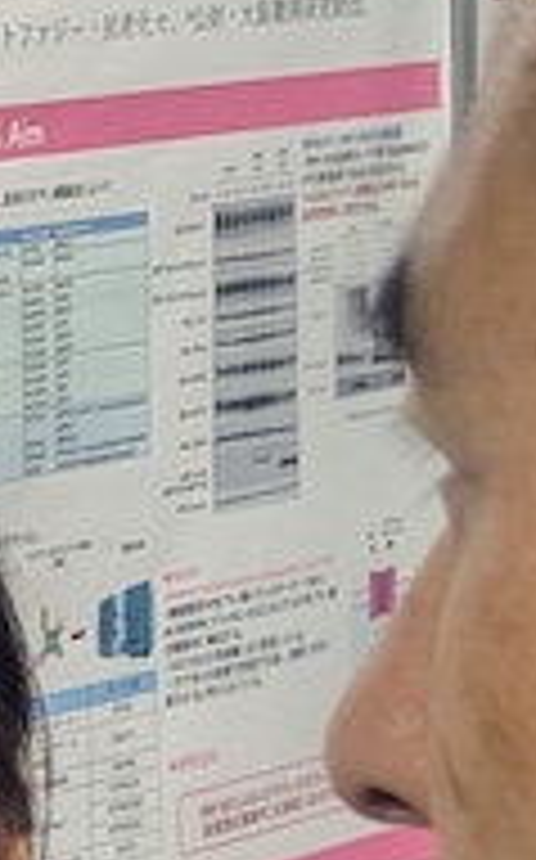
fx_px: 4170
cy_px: 1013
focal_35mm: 178
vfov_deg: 11.6
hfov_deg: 6.4
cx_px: -1372
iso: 108
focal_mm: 5.43
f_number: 1.89
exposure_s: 1/100
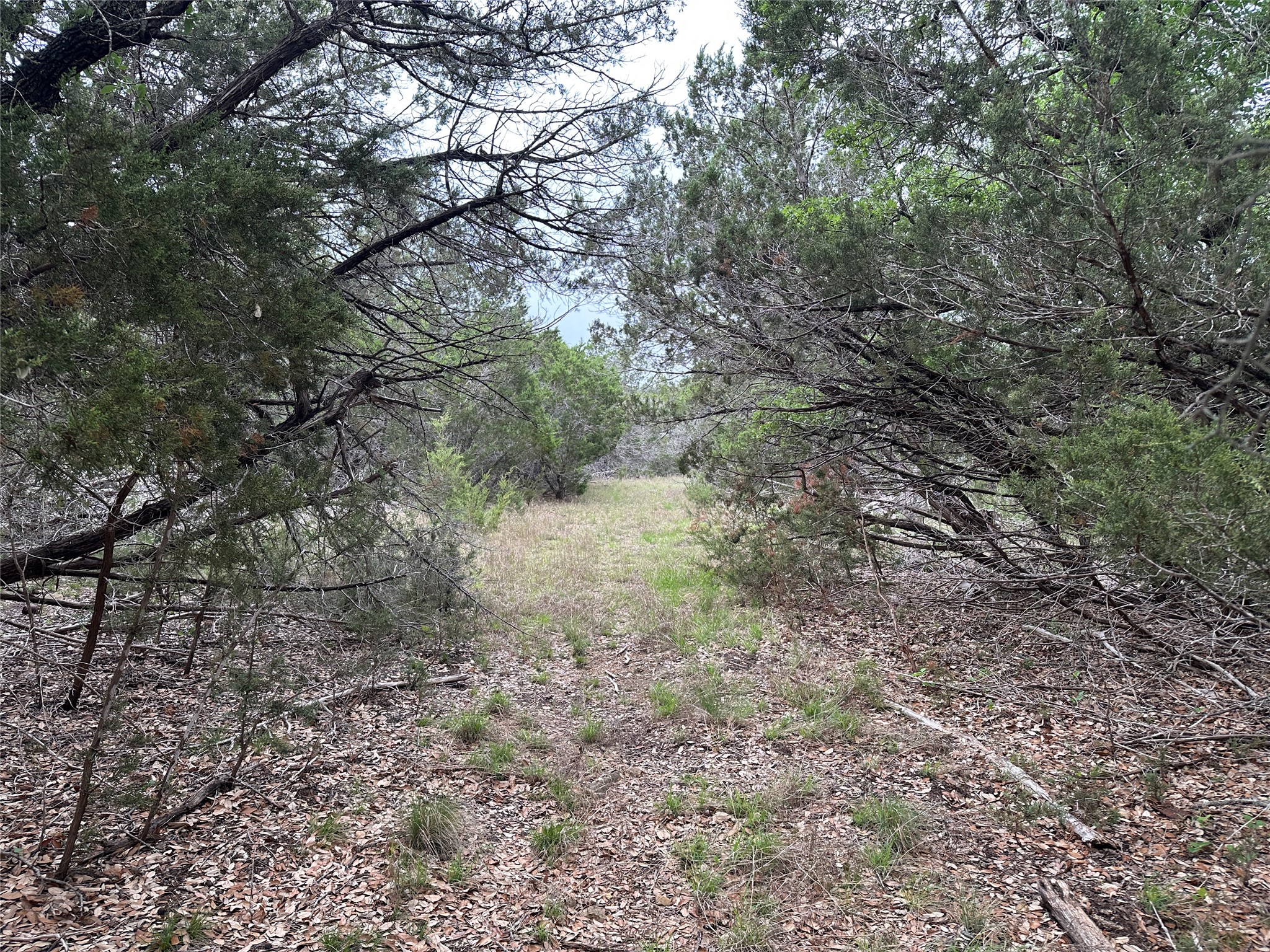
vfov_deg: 56.8
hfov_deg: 71.6
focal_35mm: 24
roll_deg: +1.0
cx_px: 635
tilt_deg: -1.4
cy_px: 476
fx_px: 881
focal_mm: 6.86
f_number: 1.78
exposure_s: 1/206
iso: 80
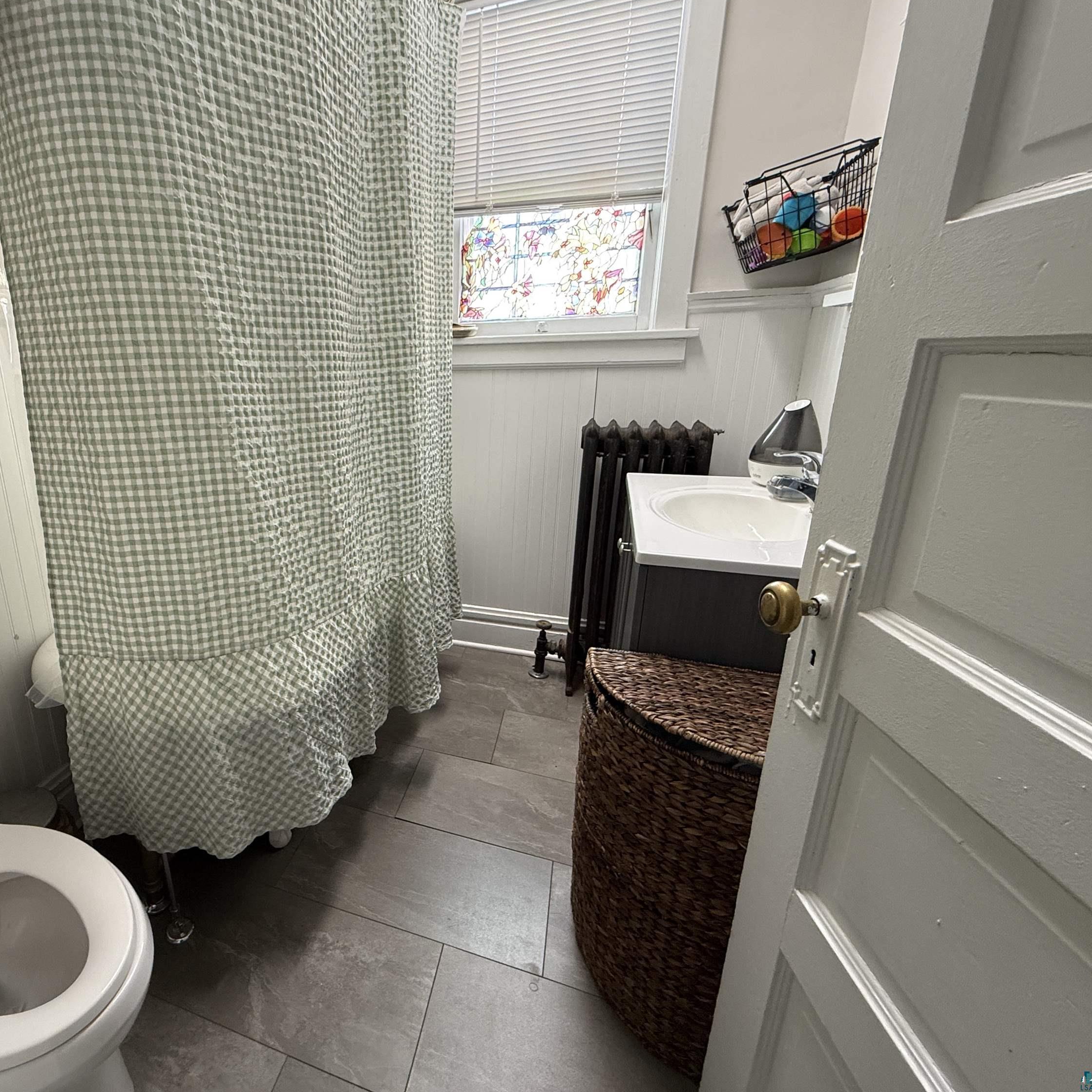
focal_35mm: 17
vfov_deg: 84.0
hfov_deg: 80.7
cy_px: 533
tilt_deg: -16.1
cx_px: 351
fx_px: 607
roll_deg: +2.0
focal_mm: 2.22
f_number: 2.2
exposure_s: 1/60
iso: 200
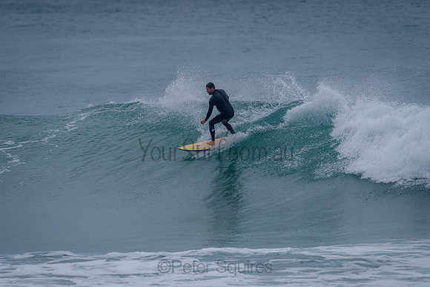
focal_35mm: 613
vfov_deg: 2.2
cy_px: 144
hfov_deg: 3.4
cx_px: 215
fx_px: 7318
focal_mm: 500
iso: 280
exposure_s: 1/2000
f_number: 5.6
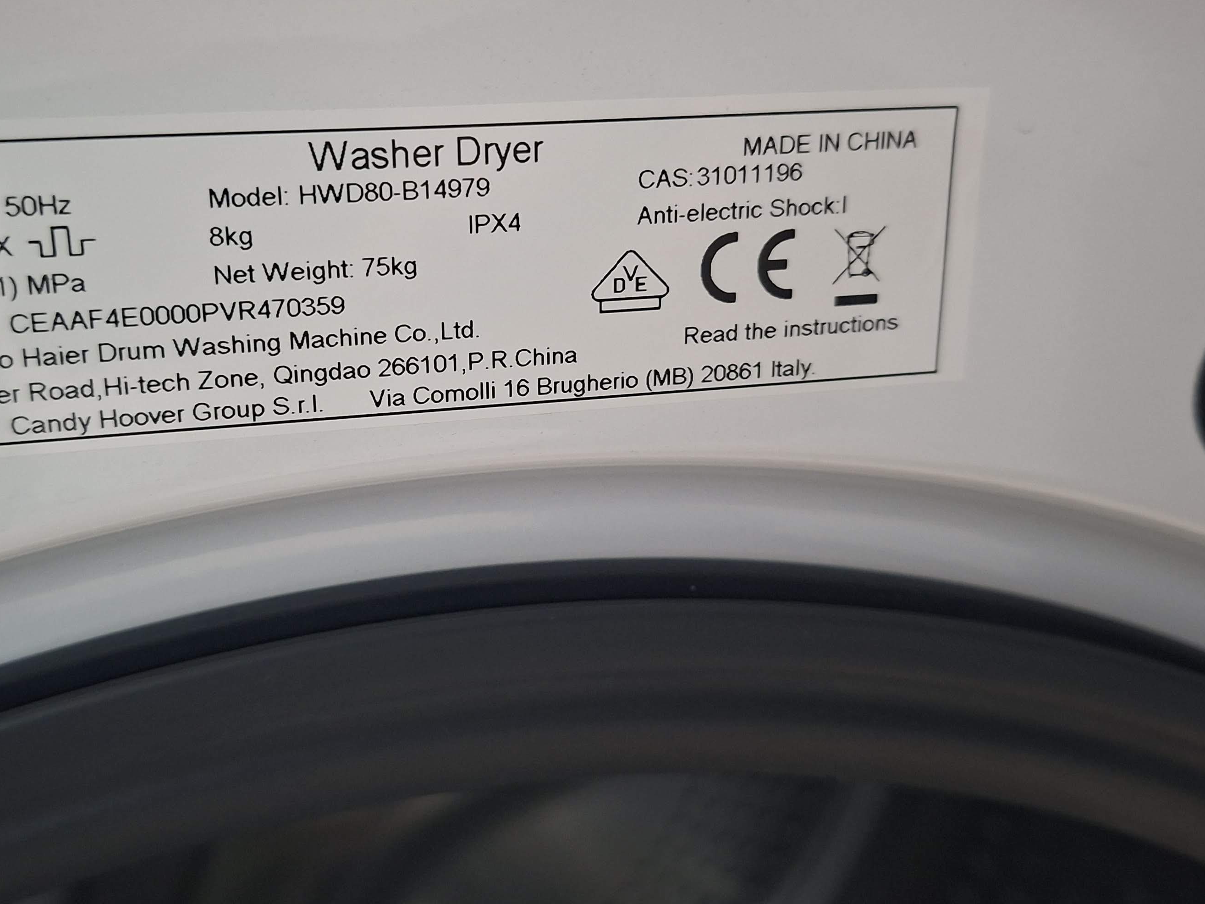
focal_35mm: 35
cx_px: 482
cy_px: 392
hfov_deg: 52.3
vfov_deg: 40.6
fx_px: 1218
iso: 500
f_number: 1.8
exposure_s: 1/25
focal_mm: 5.54
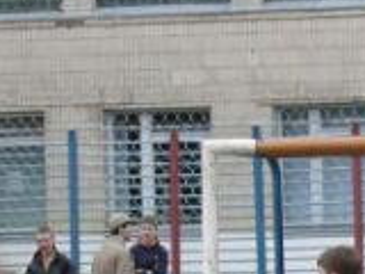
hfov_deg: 3.2
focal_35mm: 614
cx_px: 379
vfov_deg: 2.4
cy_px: 427
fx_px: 6474
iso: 100
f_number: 4
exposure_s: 1/125
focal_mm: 20.7
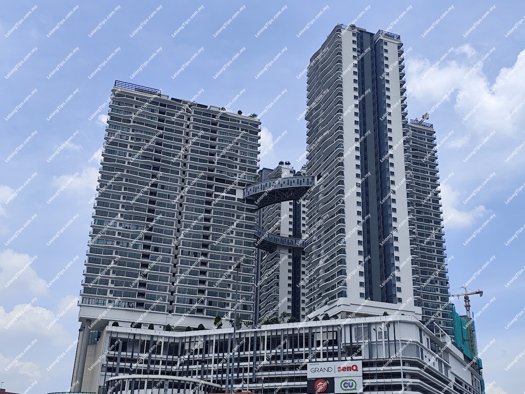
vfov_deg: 40.7
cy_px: 197
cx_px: 262
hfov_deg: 52.6
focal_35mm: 35
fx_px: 531
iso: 50
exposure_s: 1/1027
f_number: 1.65
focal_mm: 6.14
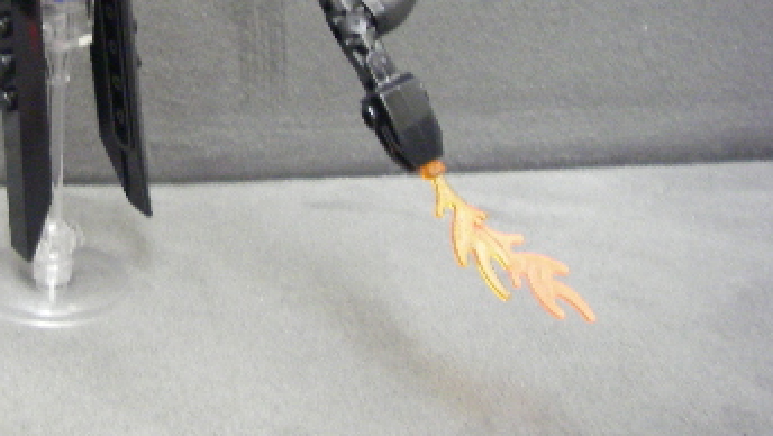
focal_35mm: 77
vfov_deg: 15.4
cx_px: 76
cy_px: -11
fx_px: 1579
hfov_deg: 26.6
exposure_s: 1/4
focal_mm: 6.3
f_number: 3.3
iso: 320
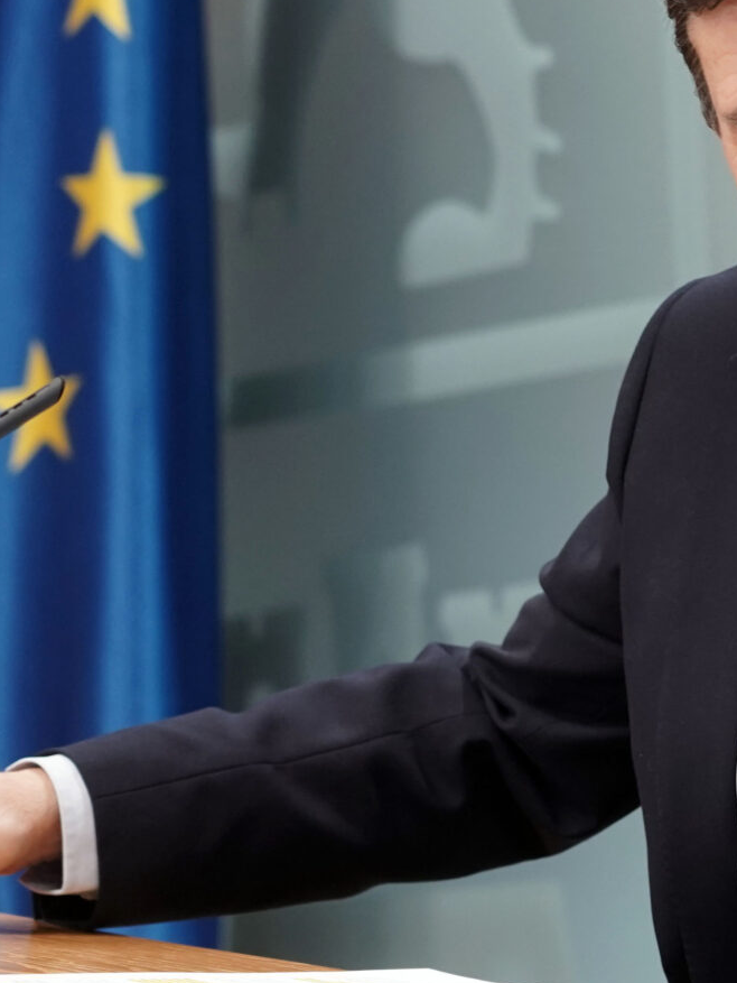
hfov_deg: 6.8
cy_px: 394
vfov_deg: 9.2
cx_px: 795
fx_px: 6130
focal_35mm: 216
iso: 1600
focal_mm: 77
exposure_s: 1/160
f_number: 4
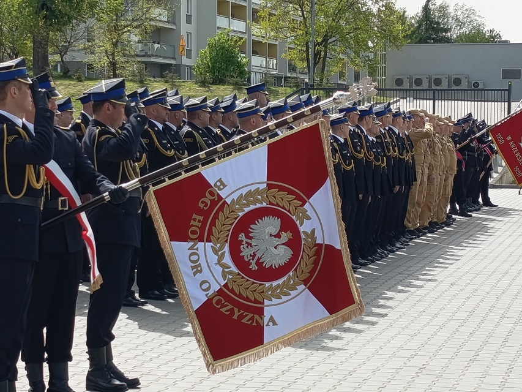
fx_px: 1689
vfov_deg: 13.2
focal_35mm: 112
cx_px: 261
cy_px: 196
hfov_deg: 17.6
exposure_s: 1/449
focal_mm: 5.27
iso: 52
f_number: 1.7
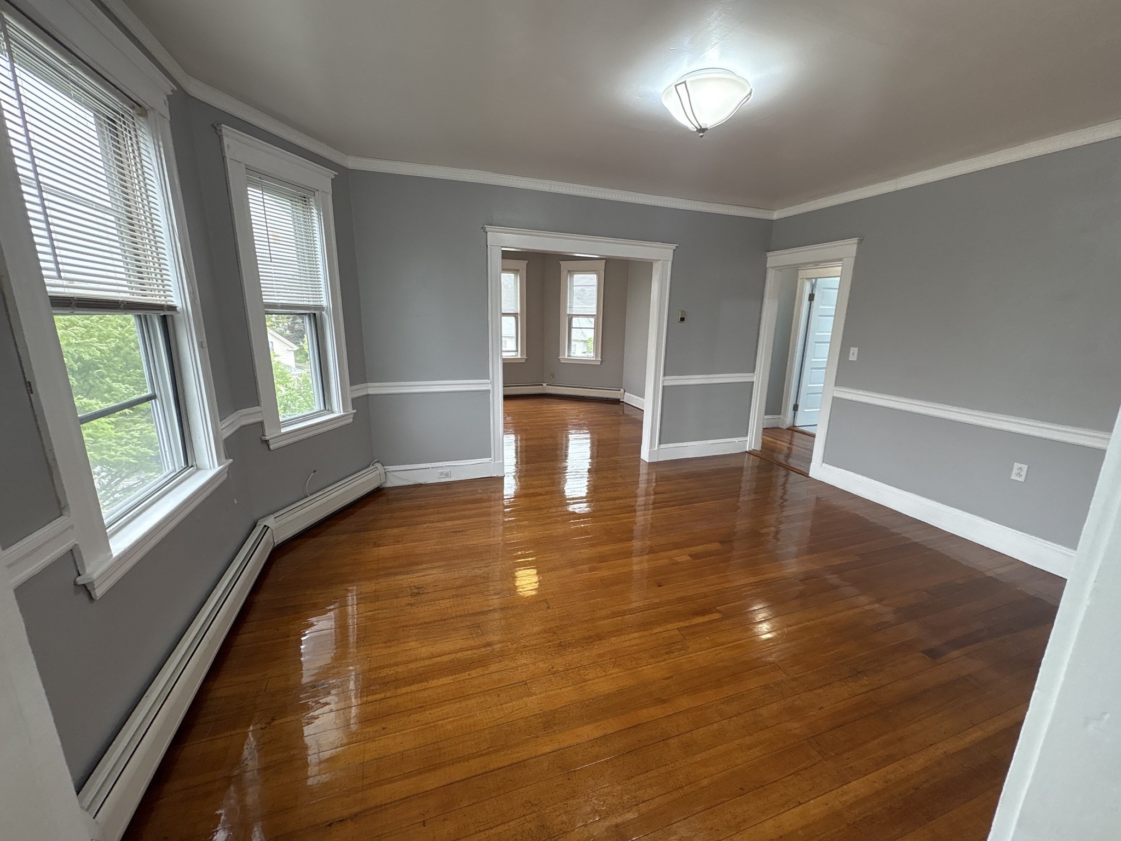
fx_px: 453
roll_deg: -0.9
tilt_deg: -12.4
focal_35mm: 14
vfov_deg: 85.7
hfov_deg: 102.1
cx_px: 560
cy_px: 420
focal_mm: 2.22
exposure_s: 1/120
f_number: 2.2
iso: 160
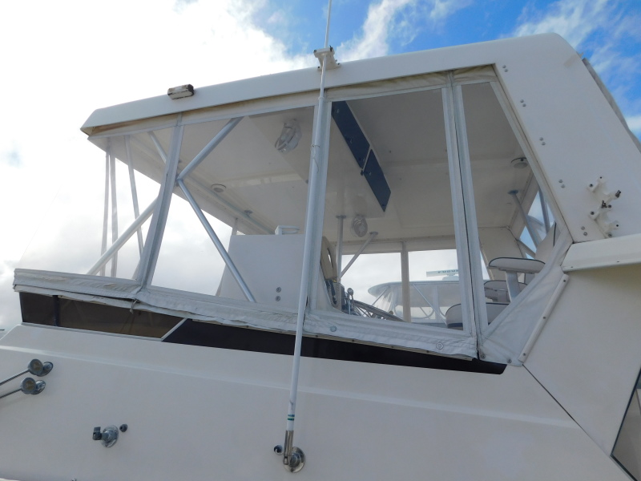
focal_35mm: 23
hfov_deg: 73.9
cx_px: 320
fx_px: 426
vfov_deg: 58.9
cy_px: 240
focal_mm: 4
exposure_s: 1/800
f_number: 6
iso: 125
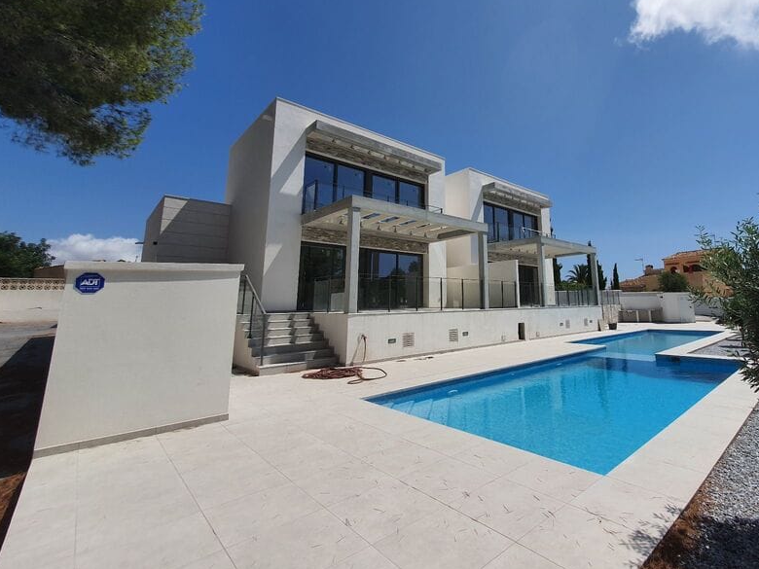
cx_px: 462
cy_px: 231
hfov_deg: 93.0
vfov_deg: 77.3
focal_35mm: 16
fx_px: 351
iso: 50
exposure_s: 1/2504
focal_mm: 1.8
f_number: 2.2
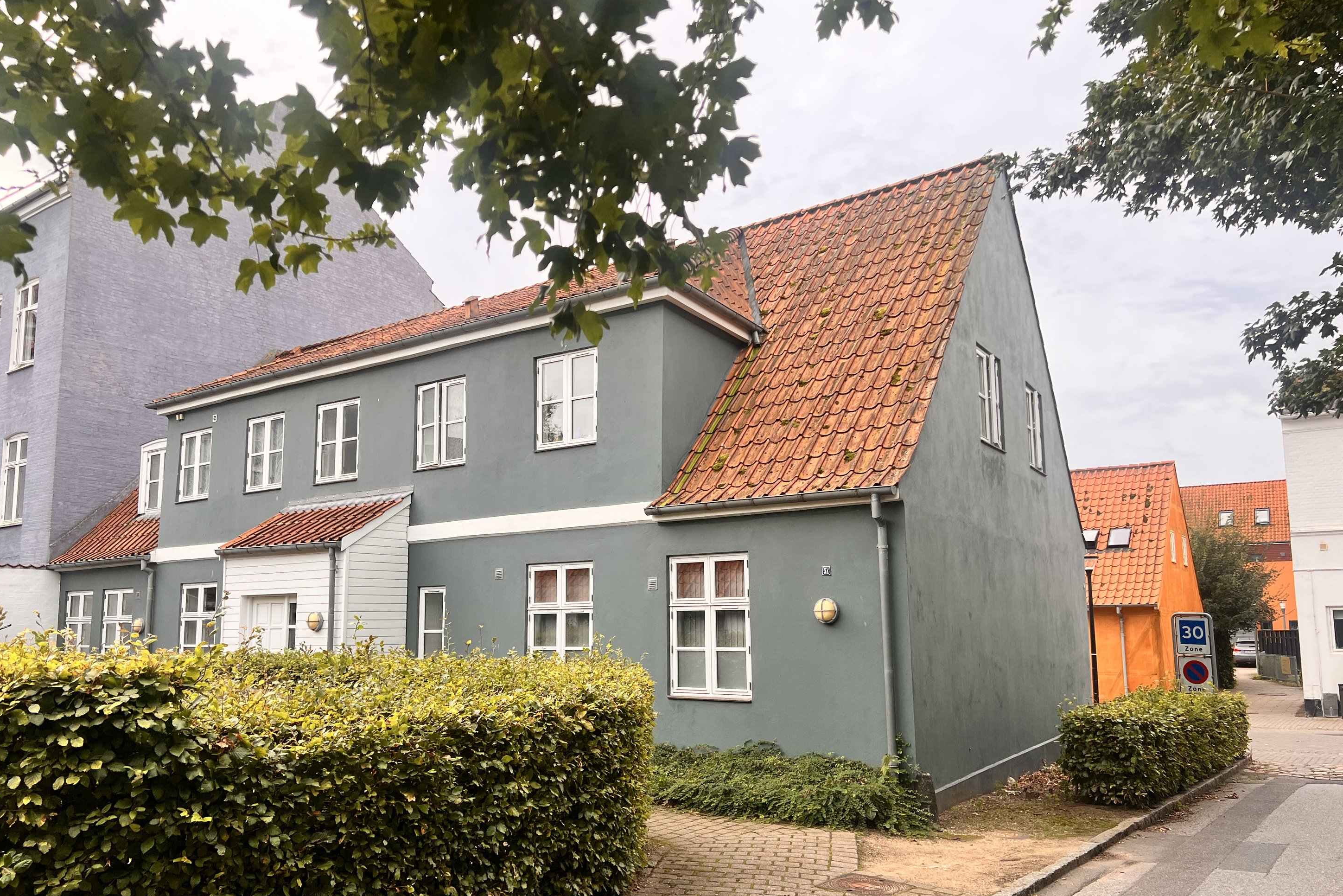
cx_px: 660
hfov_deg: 65.5
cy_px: 503
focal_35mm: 28
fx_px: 1045
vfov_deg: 46.3
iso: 50
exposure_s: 1/1048
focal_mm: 5.7
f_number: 1.5
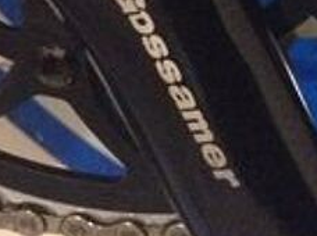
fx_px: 1325
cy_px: -65
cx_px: -96
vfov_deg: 10.0
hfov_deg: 13.2
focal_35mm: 145
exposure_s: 1/17
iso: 640
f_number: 2.4
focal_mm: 3.3
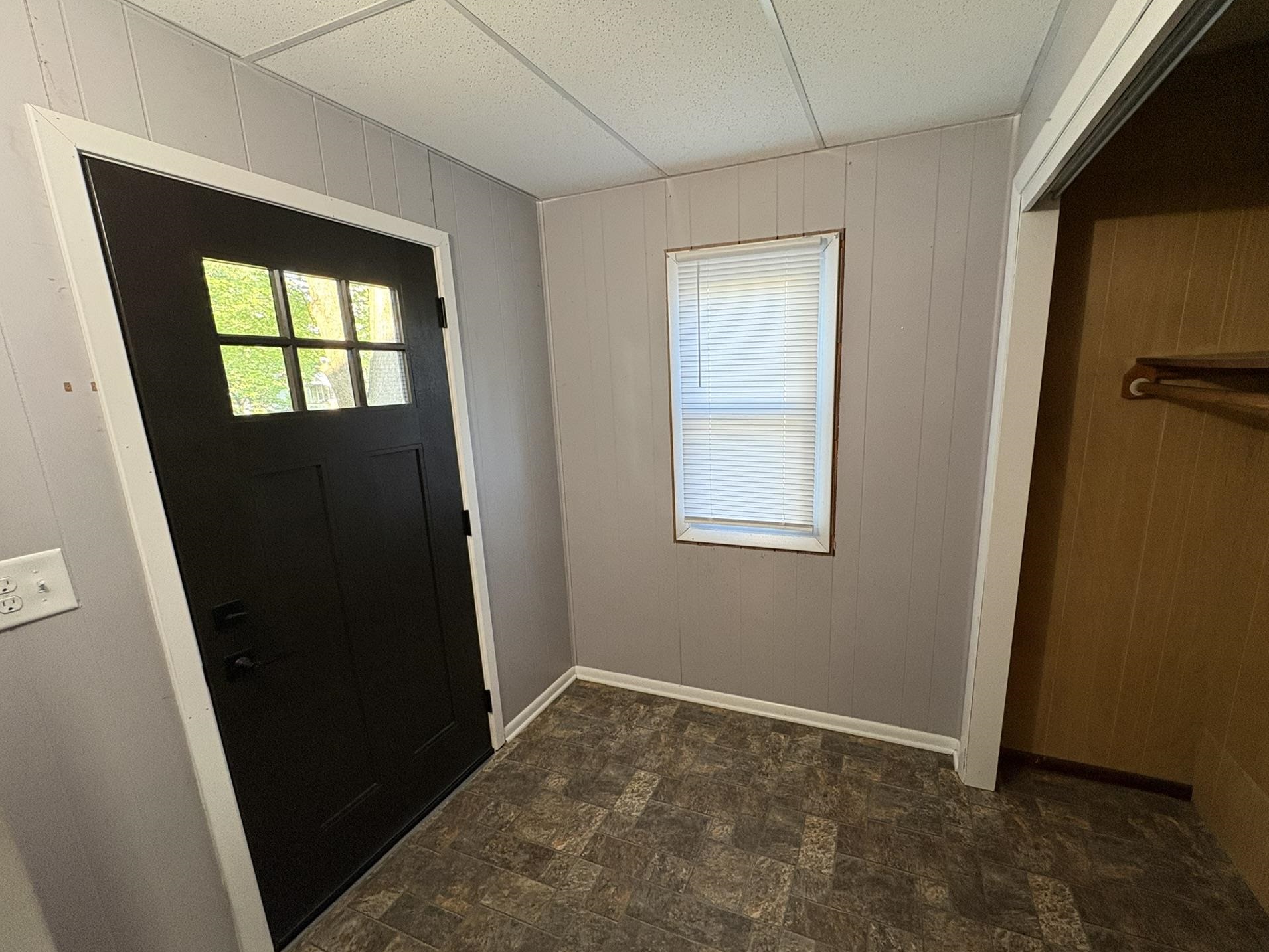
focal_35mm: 15
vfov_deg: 81.7
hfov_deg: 98.0
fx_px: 550
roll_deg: +2.3
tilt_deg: -11.8
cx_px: 679
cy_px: 497
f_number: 2.2
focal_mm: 2.22
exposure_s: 1/60
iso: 250
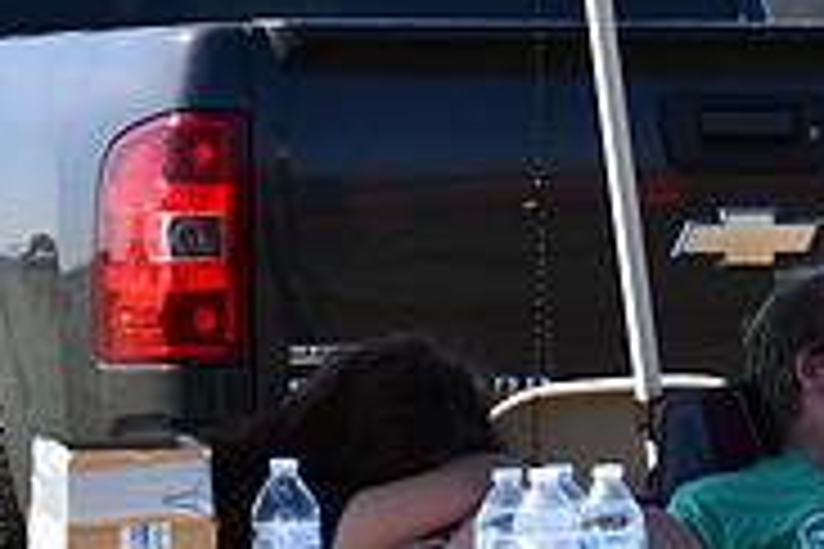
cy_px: 380
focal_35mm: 428
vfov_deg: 3.2
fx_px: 9796
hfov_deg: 4.8
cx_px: 928
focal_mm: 90
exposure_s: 1/250
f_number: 8
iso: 140
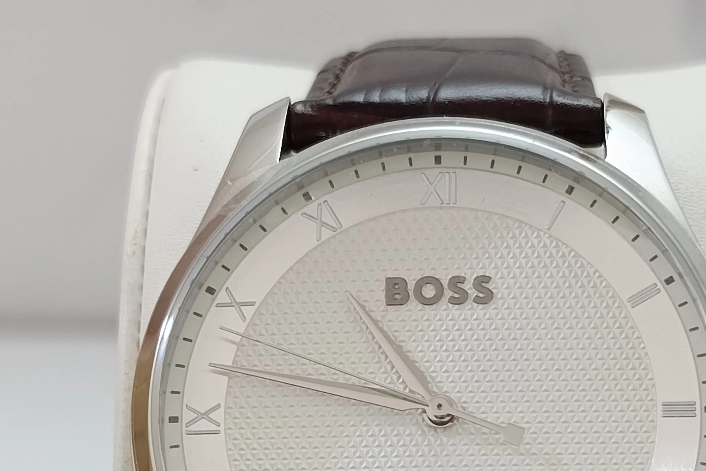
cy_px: 533
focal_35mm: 91
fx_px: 1785
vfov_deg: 14.6
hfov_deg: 22.3
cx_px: 463
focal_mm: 5.24
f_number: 1.7
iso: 422
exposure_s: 1/100
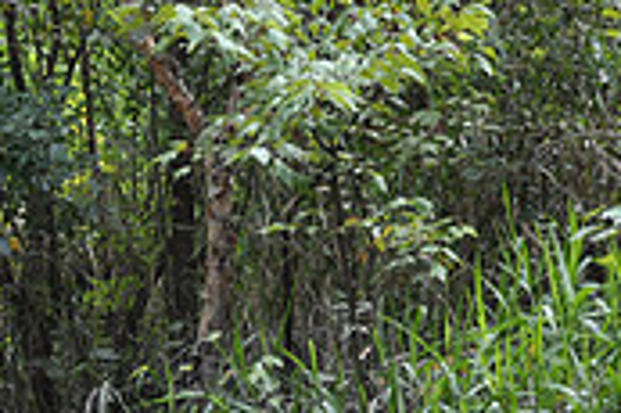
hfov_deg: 9.4
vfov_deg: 6.5
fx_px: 3636
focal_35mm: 211
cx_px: -406
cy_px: 343
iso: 400
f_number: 4.8
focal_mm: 42
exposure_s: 1/320
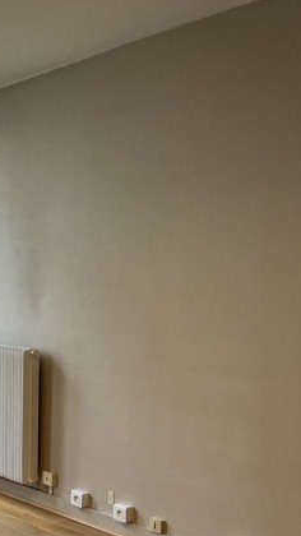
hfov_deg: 18.5
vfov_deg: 38.0
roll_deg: +2.3
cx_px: -202
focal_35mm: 54
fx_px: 767
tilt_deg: -6.1
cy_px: 370
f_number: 1.6
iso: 40
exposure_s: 1/169
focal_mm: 5.1
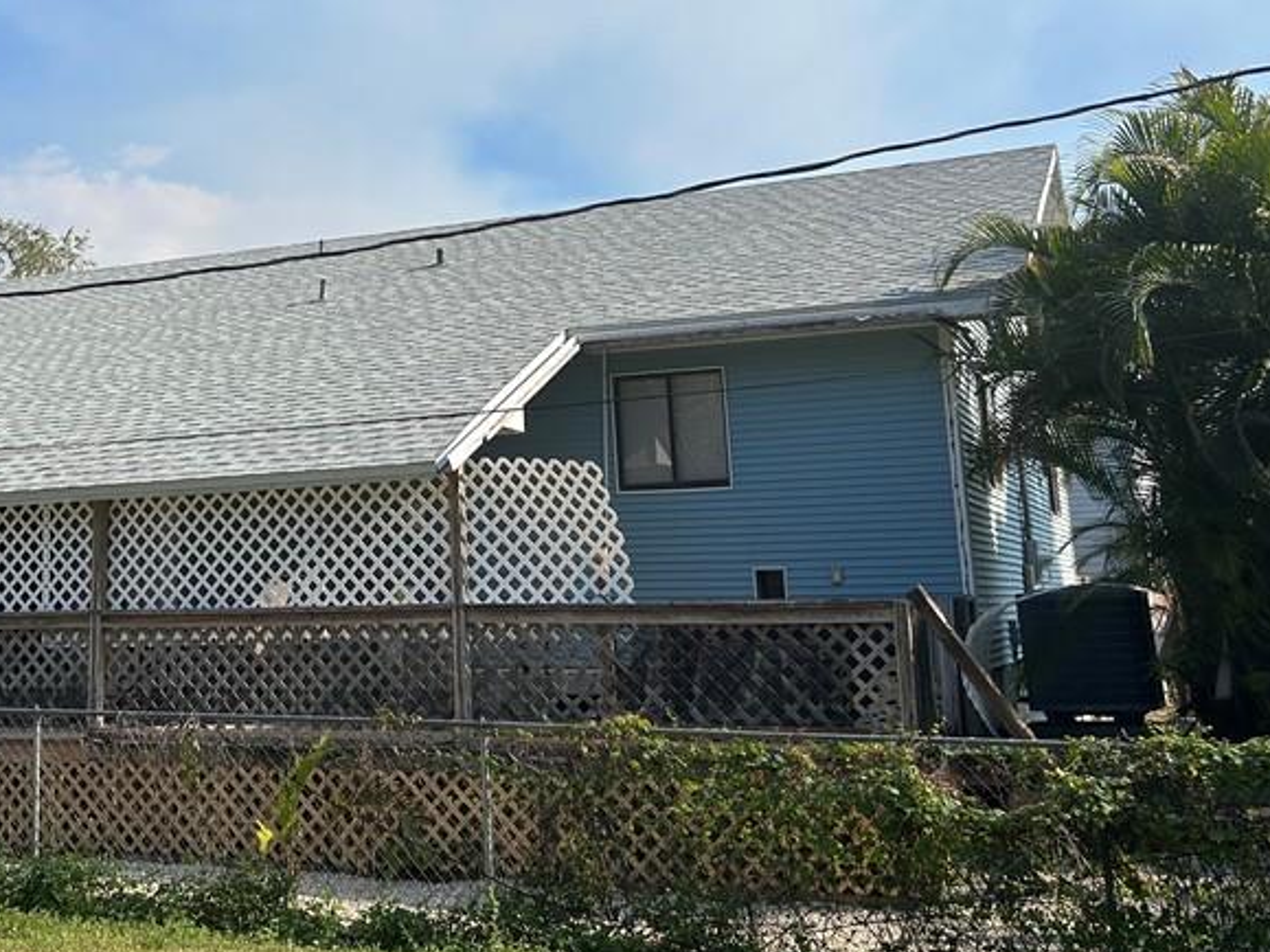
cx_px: 287
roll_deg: -0.7
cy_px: 243
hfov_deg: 39.9
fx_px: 1687
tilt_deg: +12.1
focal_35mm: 46
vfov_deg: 31.0
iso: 50
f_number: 1.5
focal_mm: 5.7
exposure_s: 1/5076
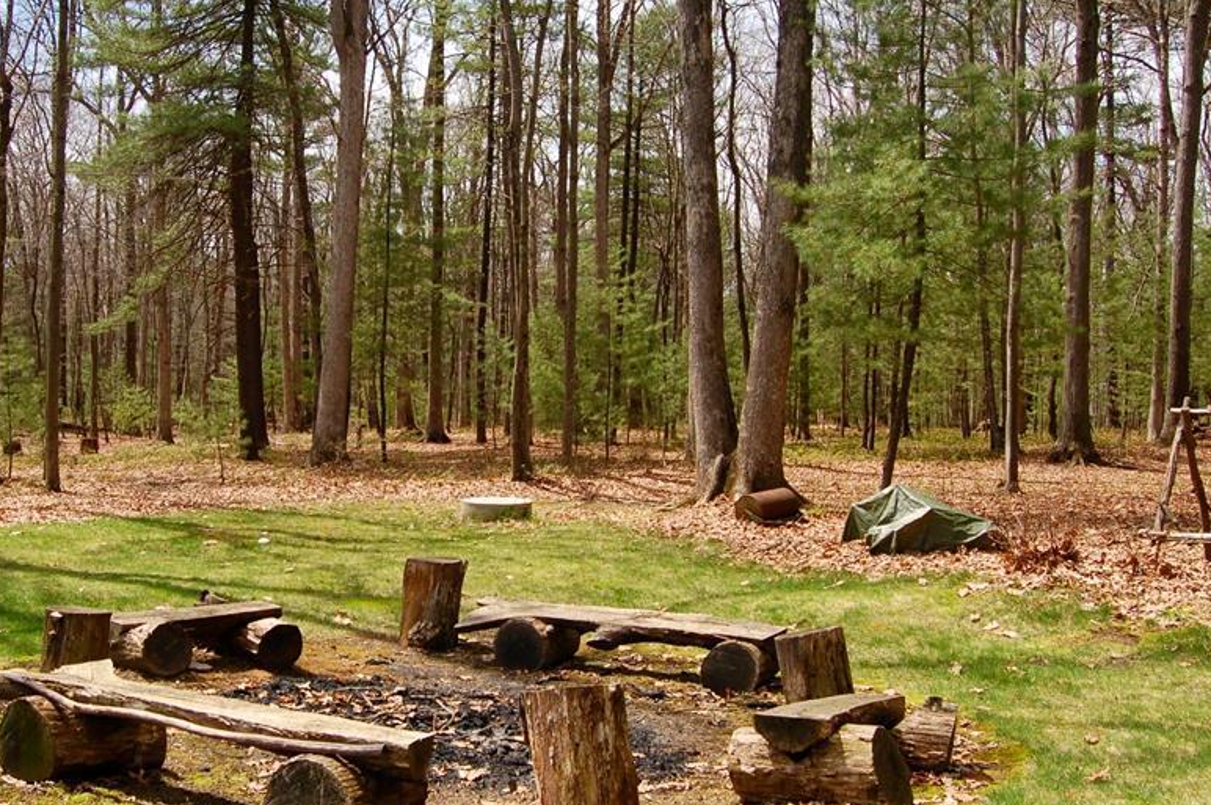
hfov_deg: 50.3
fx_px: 1277
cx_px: 471
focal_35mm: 38
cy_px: 391
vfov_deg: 35.0
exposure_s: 1/250
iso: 200
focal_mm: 18
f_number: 8
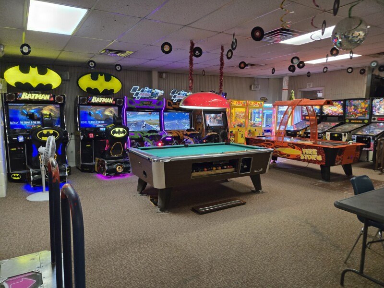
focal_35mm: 23
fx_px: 255
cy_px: 144
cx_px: 192
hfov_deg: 73.9
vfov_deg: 58.9
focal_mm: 5.4
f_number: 1.8
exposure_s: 1/120
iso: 640
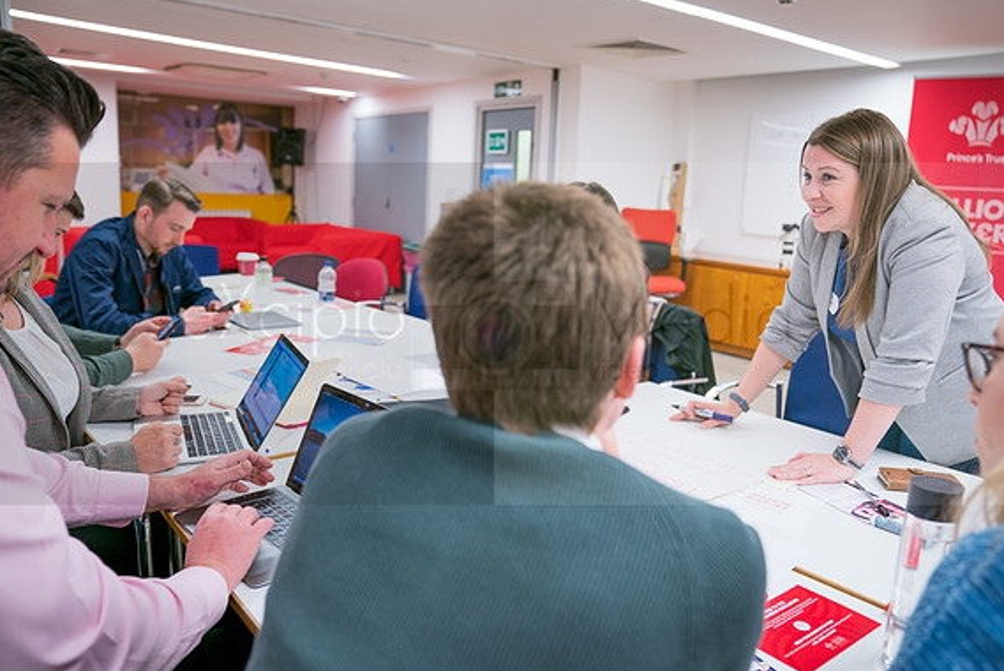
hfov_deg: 69.4
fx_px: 725
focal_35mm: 26
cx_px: 514
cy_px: 332
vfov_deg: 49.6
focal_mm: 24
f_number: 2.8
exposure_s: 1/60
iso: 500
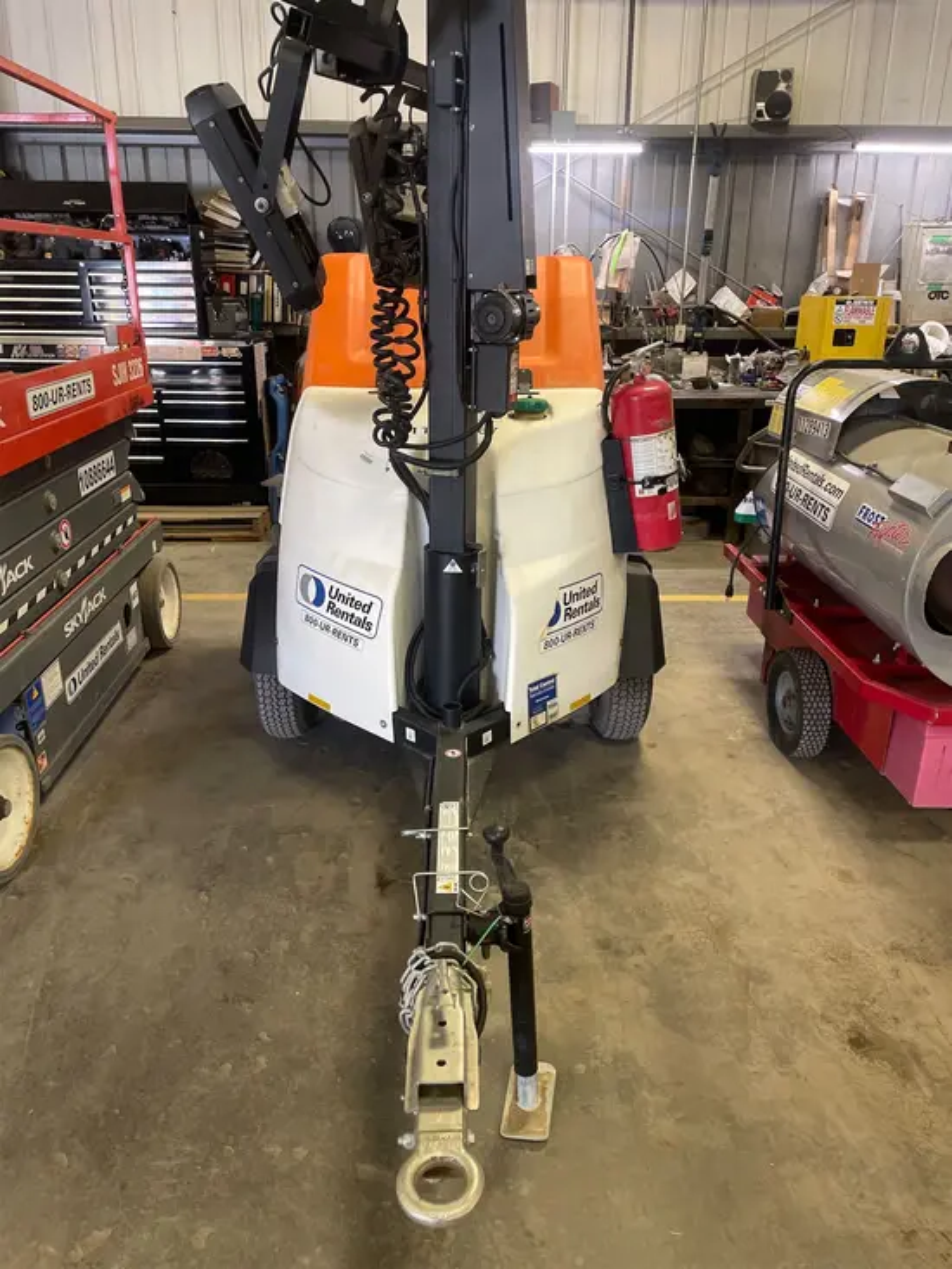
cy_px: 634
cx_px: 476
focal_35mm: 26
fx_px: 953
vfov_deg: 67.3
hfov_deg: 53.1
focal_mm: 4.2
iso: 200
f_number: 1.6
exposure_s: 1/60
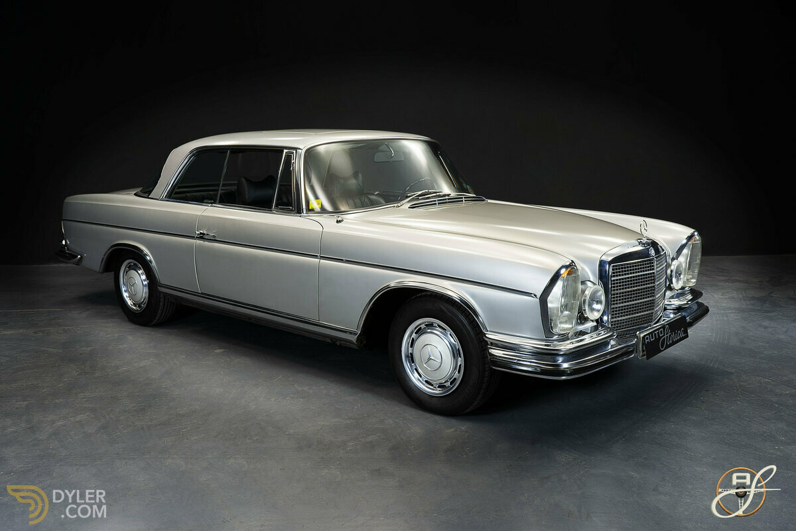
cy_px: 266
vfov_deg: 38.9
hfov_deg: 55.8
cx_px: 398
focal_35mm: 34
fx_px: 752
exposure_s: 1/1.25
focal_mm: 34
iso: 250
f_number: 11
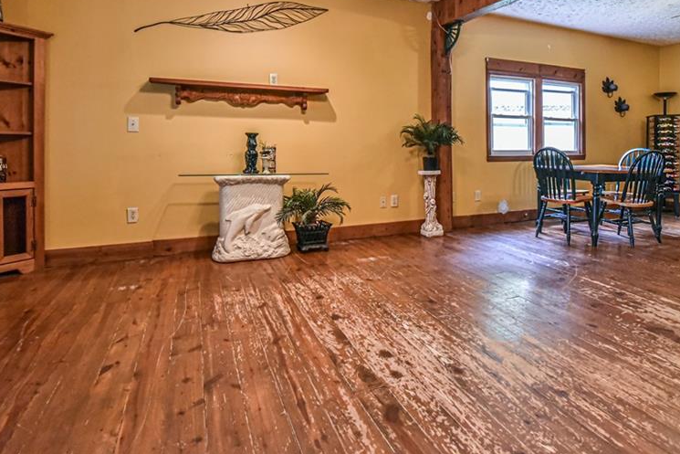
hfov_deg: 77.6
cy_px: 153
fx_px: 416
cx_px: 409
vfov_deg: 56.1
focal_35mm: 22
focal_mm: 16
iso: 4000
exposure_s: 1/125
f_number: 5.6
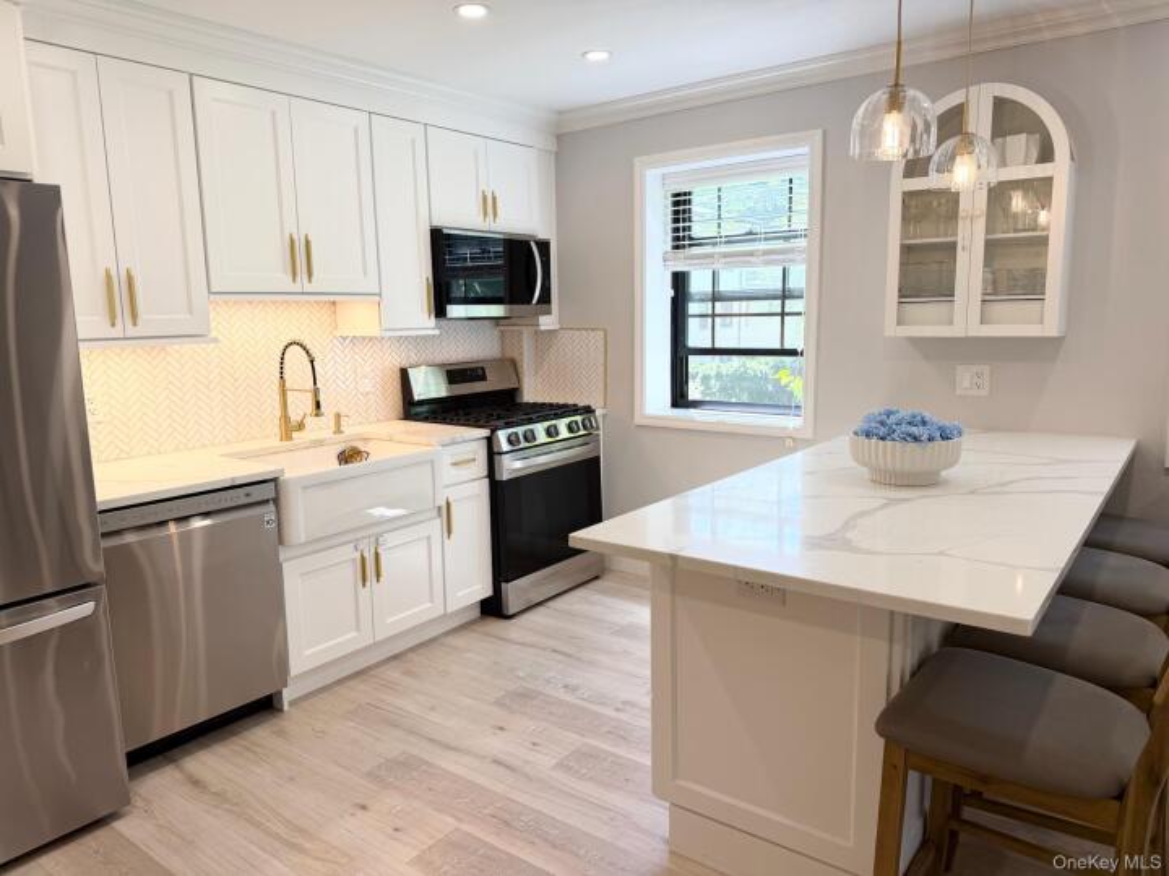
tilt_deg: -9.1
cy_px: 438
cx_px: 584
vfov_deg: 56.8
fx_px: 810
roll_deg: +1.1
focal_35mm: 24
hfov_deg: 71.6
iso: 64
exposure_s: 1/185
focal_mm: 6.76
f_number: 1.78
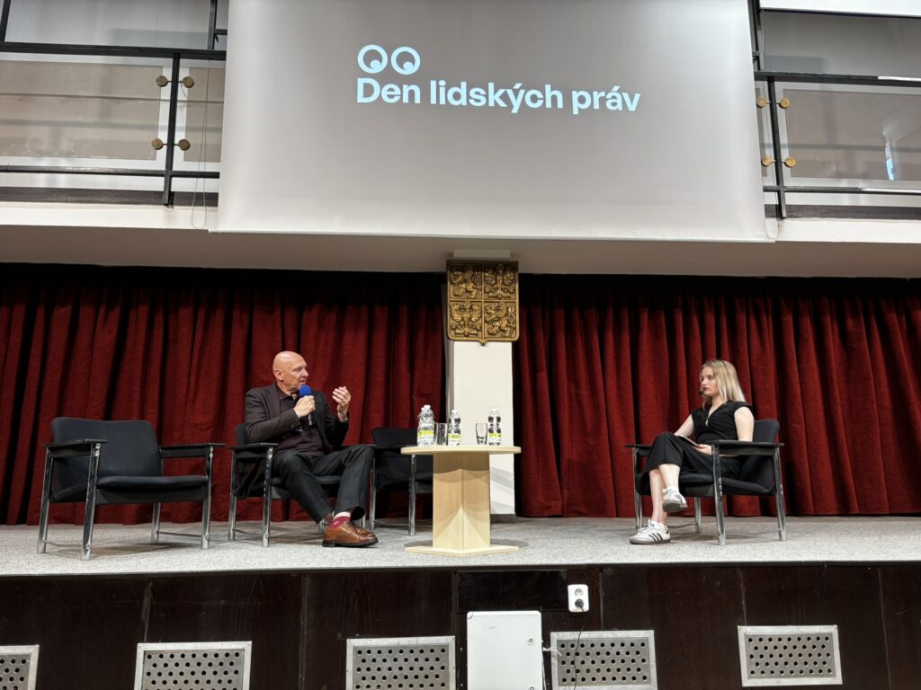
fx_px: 692
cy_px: 345
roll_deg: -0.5
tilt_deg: +10.3
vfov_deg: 53.1
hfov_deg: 67.3
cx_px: 460
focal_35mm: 26
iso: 200
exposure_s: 1/50
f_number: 1.6
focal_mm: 5.96
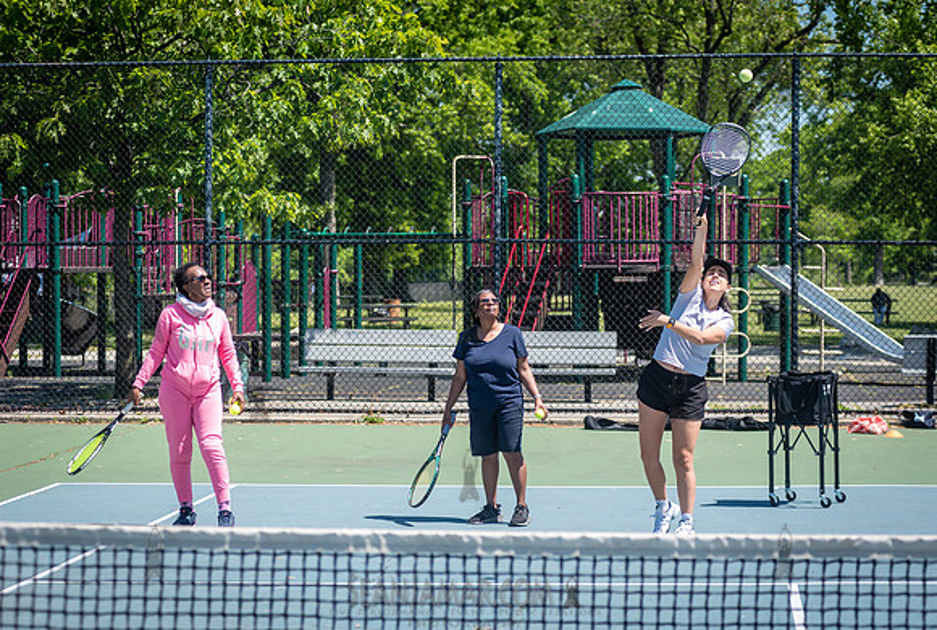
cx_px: 519
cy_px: 283
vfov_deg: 15.2
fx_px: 2366
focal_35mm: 91
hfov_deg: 22.4
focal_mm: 80
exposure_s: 1/1250
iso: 200
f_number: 3.5
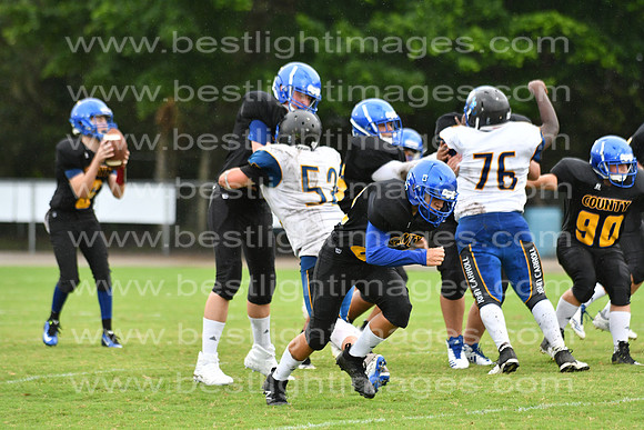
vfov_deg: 6.5
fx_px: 3757
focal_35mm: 210
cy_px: 215
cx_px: 322
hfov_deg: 9.8
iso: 800
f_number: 3.5
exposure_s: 1/2000
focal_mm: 140
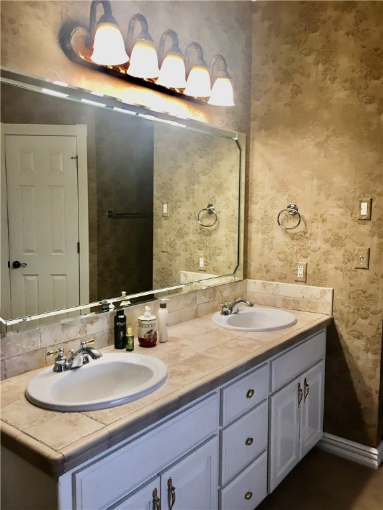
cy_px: 255
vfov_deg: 61.7
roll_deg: +0.6
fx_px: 428
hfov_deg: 48.2
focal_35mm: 29
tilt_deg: -6.3
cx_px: 192
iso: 25
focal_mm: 4.15
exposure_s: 1/30
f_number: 2.2
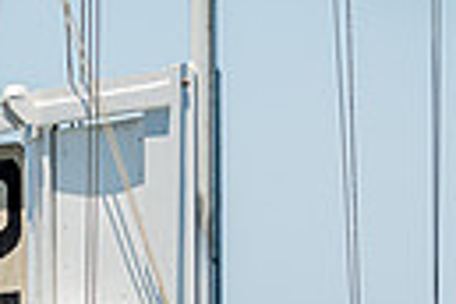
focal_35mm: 450
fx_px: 5700
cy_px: 603
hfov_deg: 4.6
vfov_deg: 3.0
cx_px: -71
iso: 320
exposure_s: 1/800
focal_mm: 100
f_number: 5.6
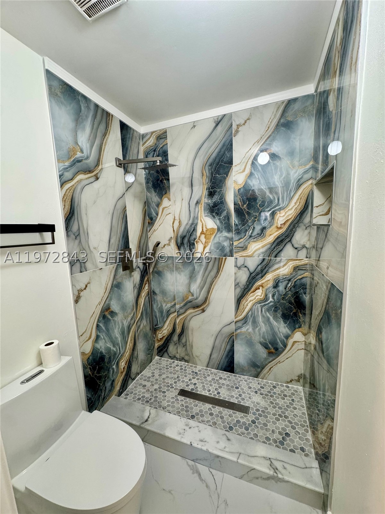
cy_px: 257
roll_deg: +2.7
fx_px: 208
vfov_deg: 102.1
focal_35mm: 14
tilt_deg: -9.1
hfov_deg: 85.7
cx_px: 192
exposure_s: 1/60
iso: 200
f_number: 2.2
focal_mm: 2.22
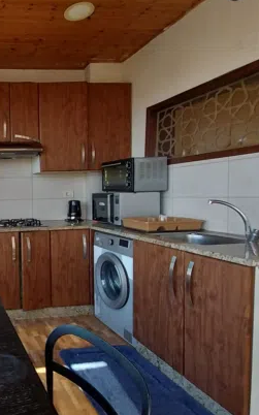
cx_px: -6
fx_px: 271
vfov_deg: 74.8
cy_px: 208
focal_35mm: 24
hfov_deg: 43.0
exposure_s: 1/100
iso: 100
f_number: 2.2
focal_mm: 1.3
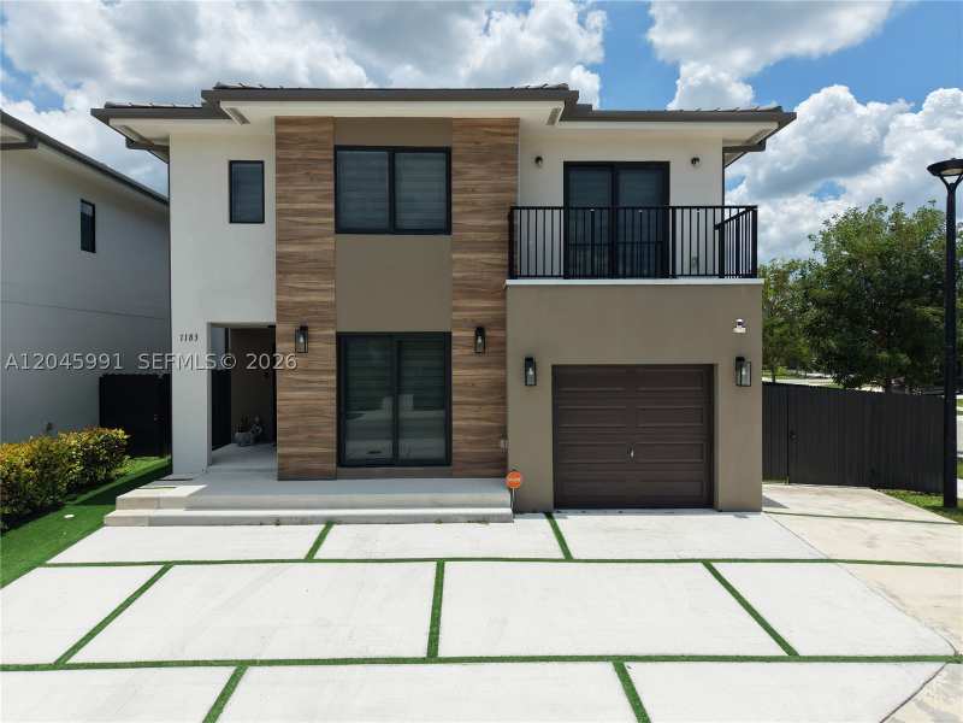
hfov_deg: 71.6
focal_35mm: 24
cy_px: 362
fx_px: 668
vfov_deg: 56.8
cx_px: 482
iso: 200
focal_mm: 8.67
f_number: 1.8
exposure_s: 1/8000
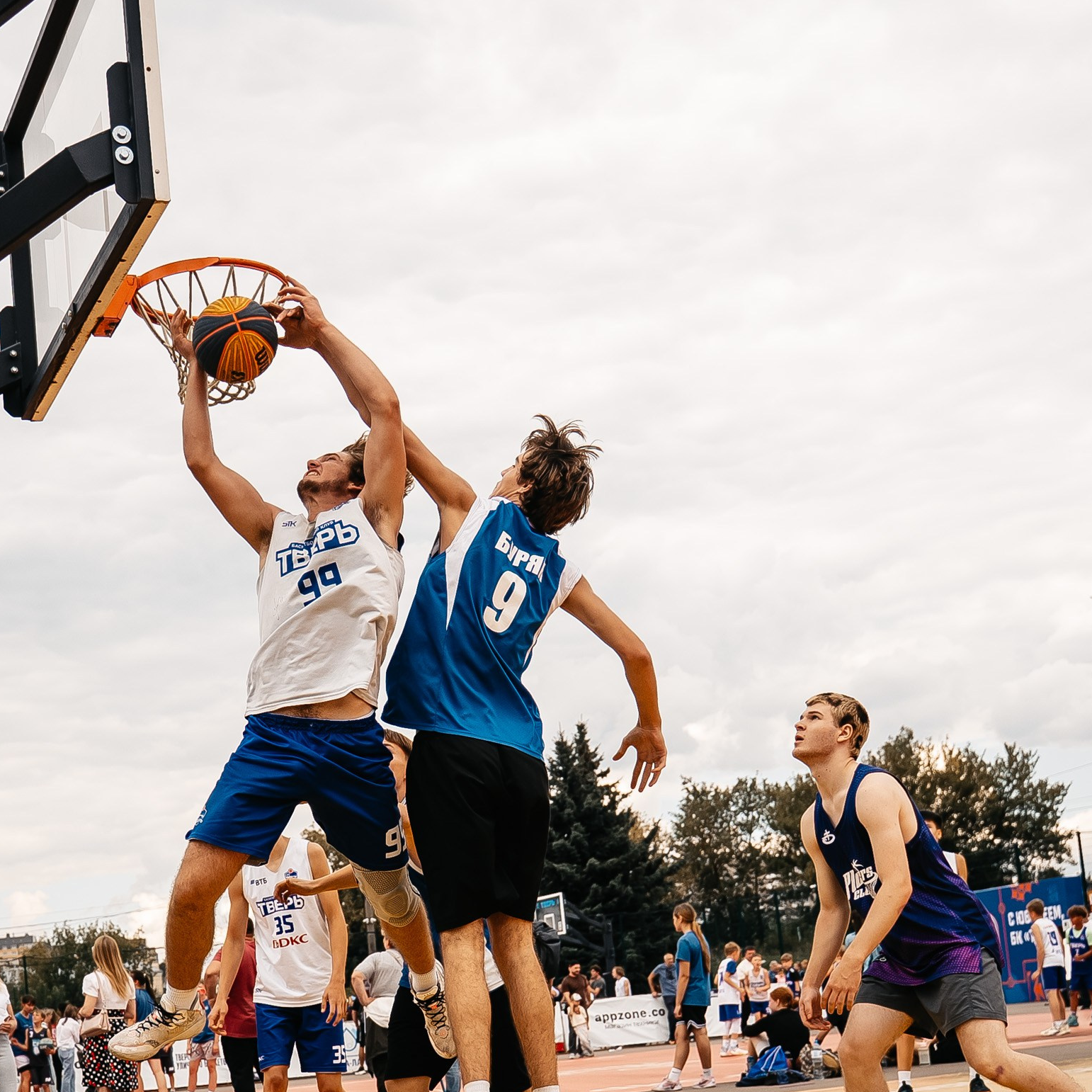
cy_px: 836
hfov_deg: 31.3
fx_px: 1927
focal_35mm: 54
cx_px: 331
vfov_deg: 31.0
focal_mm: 28
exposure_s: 1/2500
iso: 320
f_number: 3.5
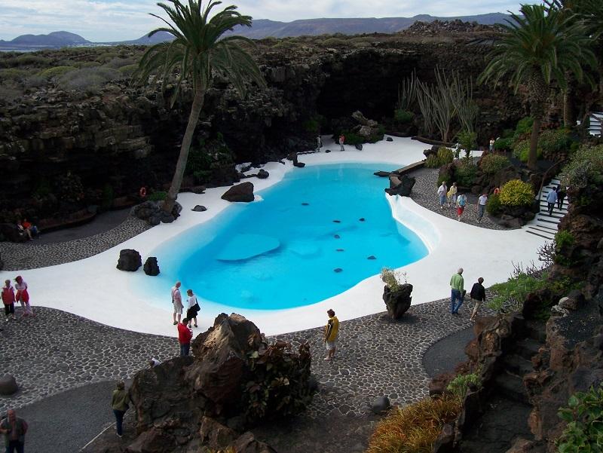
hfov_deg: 53.9
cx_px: 302
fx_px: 593
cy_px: 226
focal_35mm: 34
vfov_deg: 41.8
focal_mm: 5.6
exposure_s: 1/500
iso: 80
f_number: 5.1
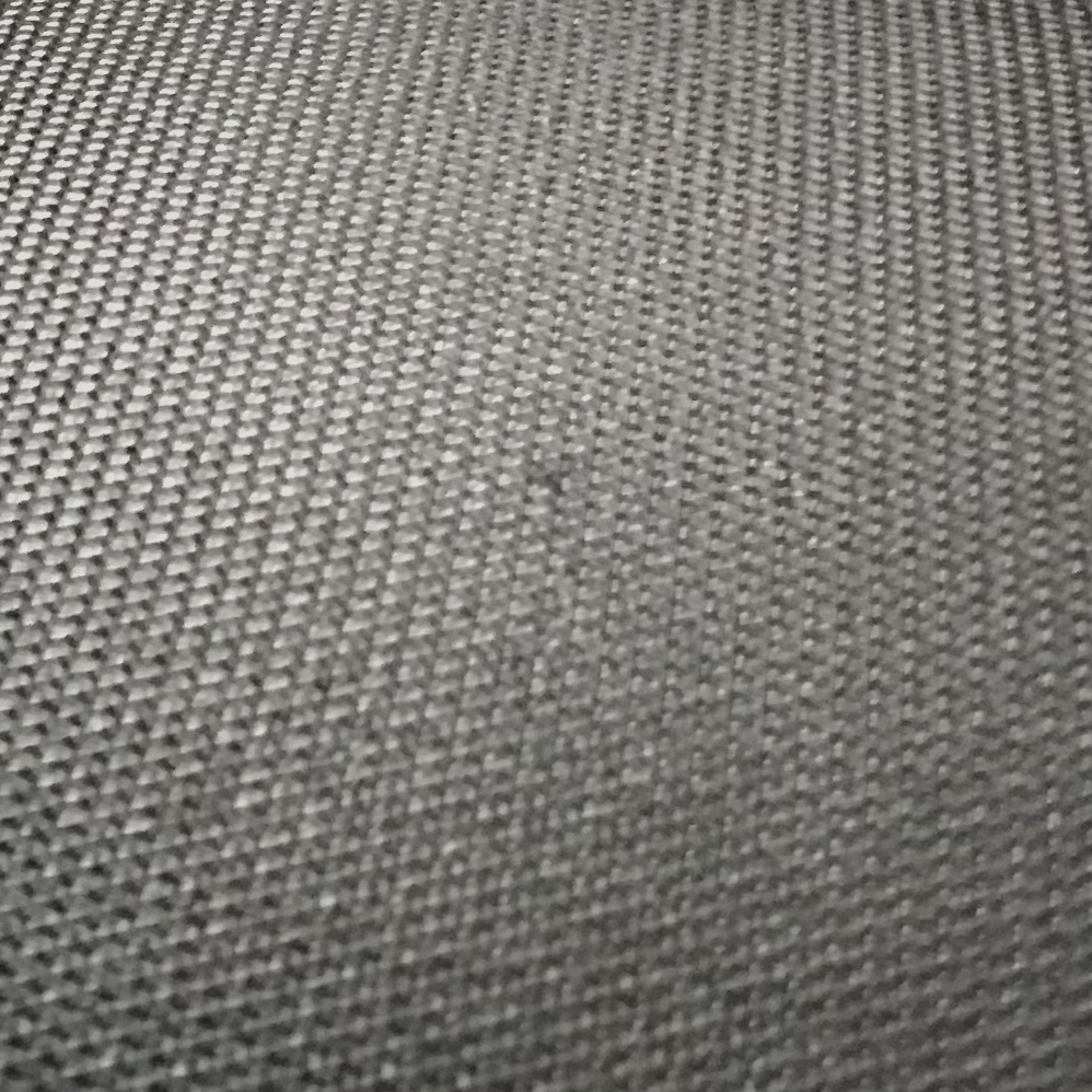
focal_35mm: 100
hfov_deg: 15.5
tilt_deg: -39.8
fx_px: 3569
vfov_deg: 16.7
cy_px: 1304
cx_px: -708
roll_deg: +6.8
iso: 100
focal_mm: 3.99
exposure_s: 1/11
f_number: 1.8
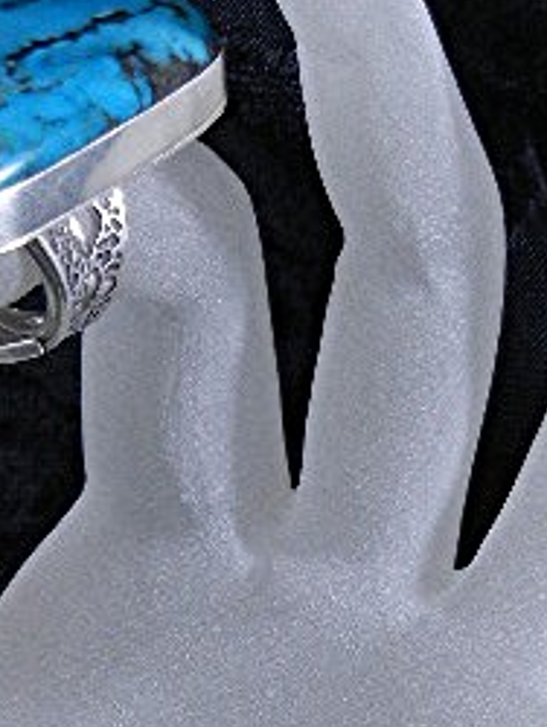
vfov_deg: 11.3
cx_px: 180
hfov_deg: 8.5
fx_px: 3660
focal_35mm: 174
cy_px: 675
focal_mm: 12.2
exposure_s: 1/55
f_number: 4.1
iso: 400
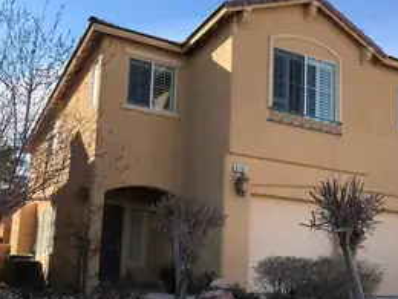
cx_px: 254
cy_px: 204
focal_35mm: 43
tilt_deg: +7.4
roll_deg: -1.8
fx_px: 494
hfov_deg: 43.4
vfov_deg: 33.2
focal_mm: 3.99
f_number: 1.8
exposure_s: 1/997
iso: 20
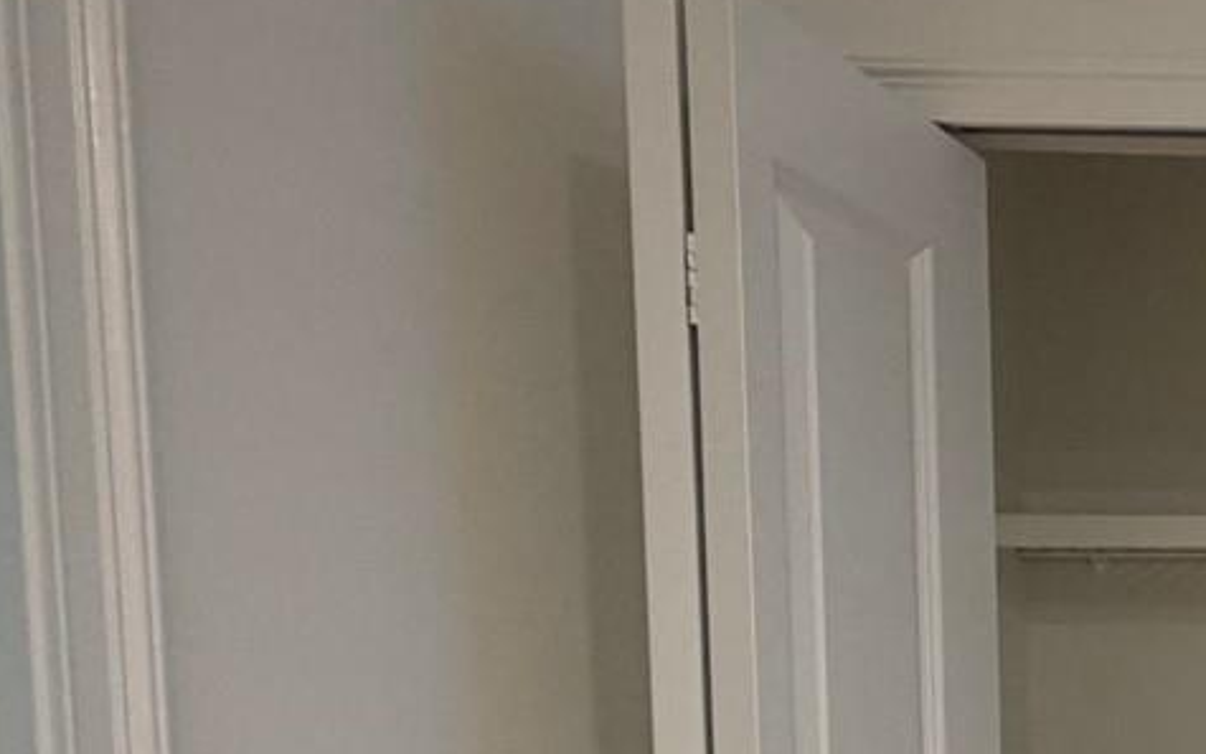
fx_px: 1644
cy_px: 838
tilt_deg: -3.5
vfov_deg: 24.1
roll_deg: +0.5
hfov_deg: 29.9
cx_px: 1655
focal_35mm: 50
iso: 160
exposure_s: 1/60
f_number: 2.2
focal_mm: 2.22
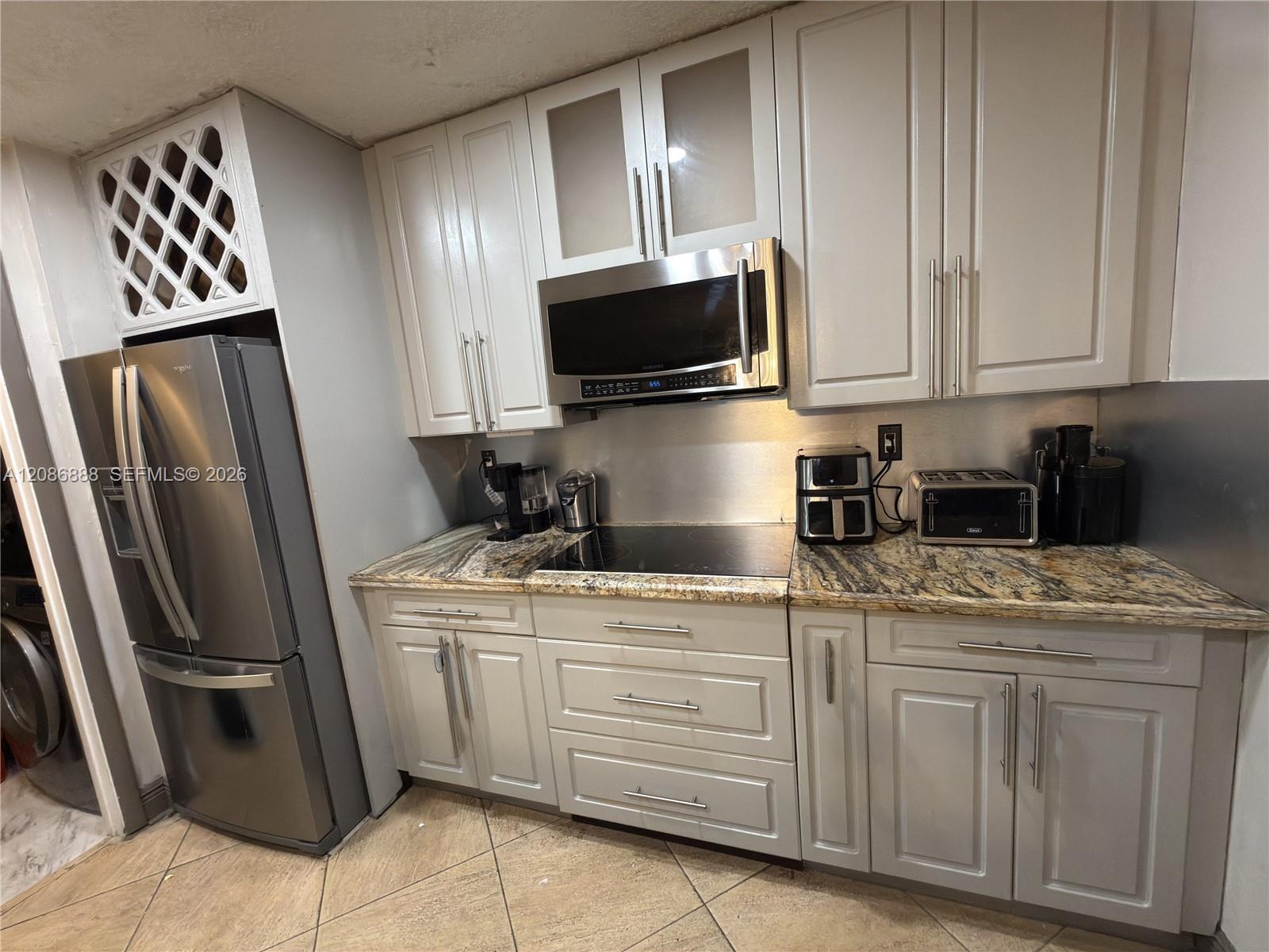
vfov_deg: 85.7
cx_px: 634
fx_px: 513
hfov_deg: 102.1
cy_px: 476
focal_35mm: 14
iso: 160
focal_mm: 2.22
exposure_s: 1/30
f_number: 2.2
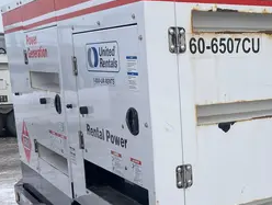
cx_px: 247
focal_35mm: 62
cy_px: 164
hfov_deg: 29.8
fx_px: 488
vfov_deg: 23.4
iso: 20
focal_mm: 3.99
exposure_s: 1/873
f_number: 1.8
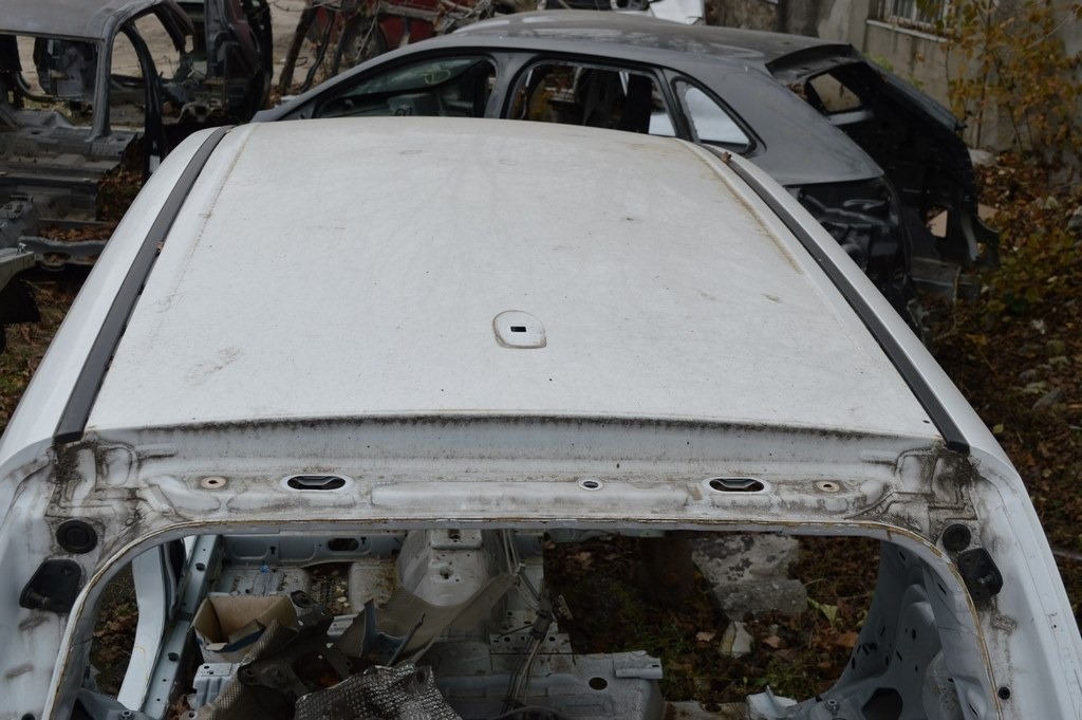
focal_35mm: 42
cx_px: 541
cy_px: 360
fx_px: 1261
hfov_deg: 46.4
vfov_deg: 31.8
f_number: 6.3
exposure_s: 1/100
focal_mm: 28
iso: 100
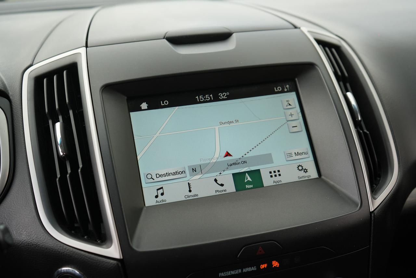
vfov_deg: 35.1
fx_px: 439
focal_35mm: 38
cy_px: 139
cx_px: 208
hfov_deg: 50.7
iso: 100
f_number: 4.5
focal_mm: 38
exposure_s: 1/80
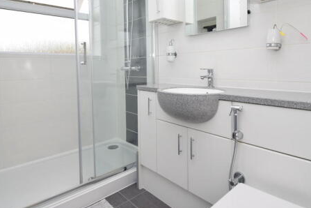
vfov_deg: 56.3
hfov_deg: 78.5
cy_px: 74
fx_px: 190
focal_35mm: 22
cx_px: 165
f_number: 6.3
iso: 200
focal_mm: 10
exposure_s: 1/200
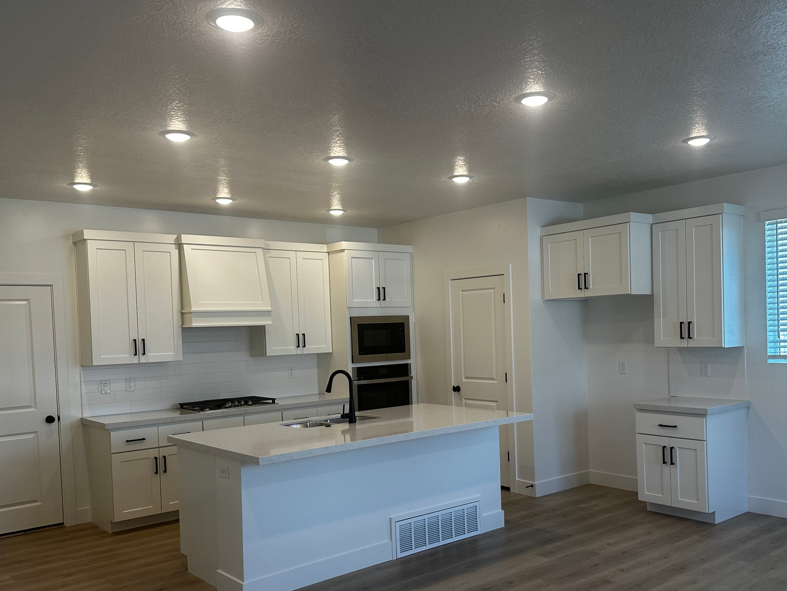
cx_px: 428
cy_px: 352
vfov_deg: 44.0
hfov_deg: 56.7
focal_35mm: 32
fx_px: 728
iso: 80
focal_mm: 6.86
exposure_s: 1/173
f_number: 1.78
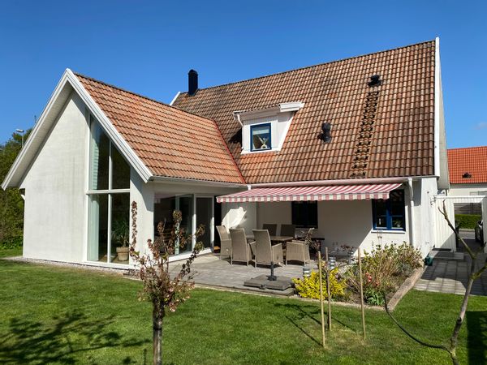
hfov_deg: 67.3
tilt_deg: +5.3
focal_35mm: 26
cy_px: 182
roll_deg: +1.0
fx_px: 366
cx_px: 244
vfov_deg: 53.1
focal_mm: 4.25
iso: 32
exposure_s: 1/3984
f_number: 1.8
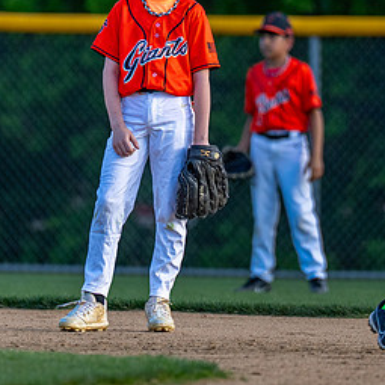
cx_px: 157
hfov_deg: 2.3
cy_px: 62
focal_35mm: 759
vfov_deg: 2.3
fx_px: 9551
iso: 250
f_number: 2.8
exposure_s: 1/1600
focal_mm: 200
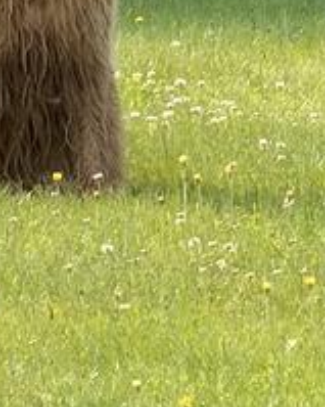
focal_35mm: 1180
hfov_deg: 1.3
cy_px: 137
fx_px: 14199
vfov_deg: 1.6
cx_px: 78
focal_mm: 16.89
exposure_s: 1/353
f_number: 2.8
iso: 50
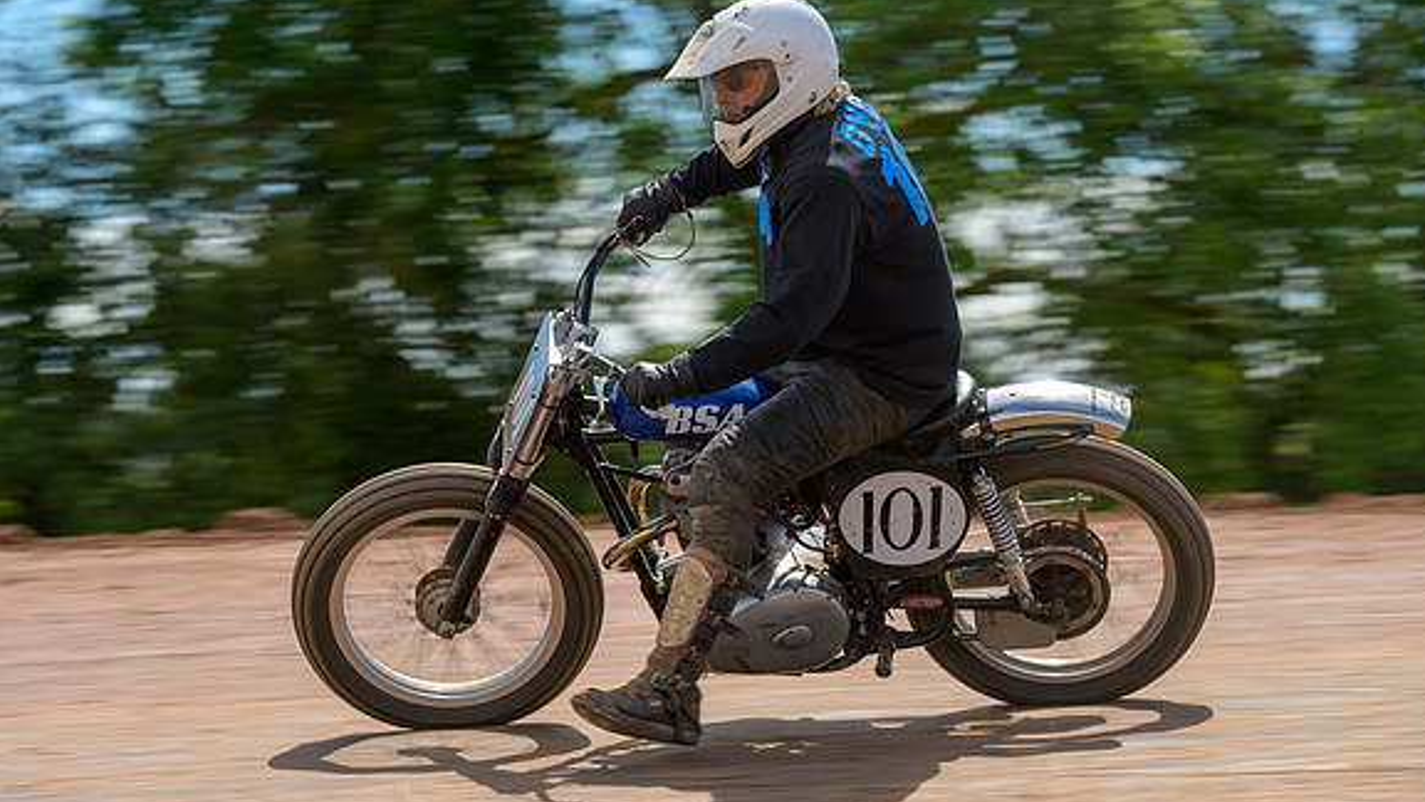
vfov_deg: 8.1
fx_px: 5668
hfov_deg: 14.3
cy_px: 321
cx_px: 616
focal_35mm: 150
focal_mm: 125
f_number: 8
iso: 64
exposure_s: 1/125
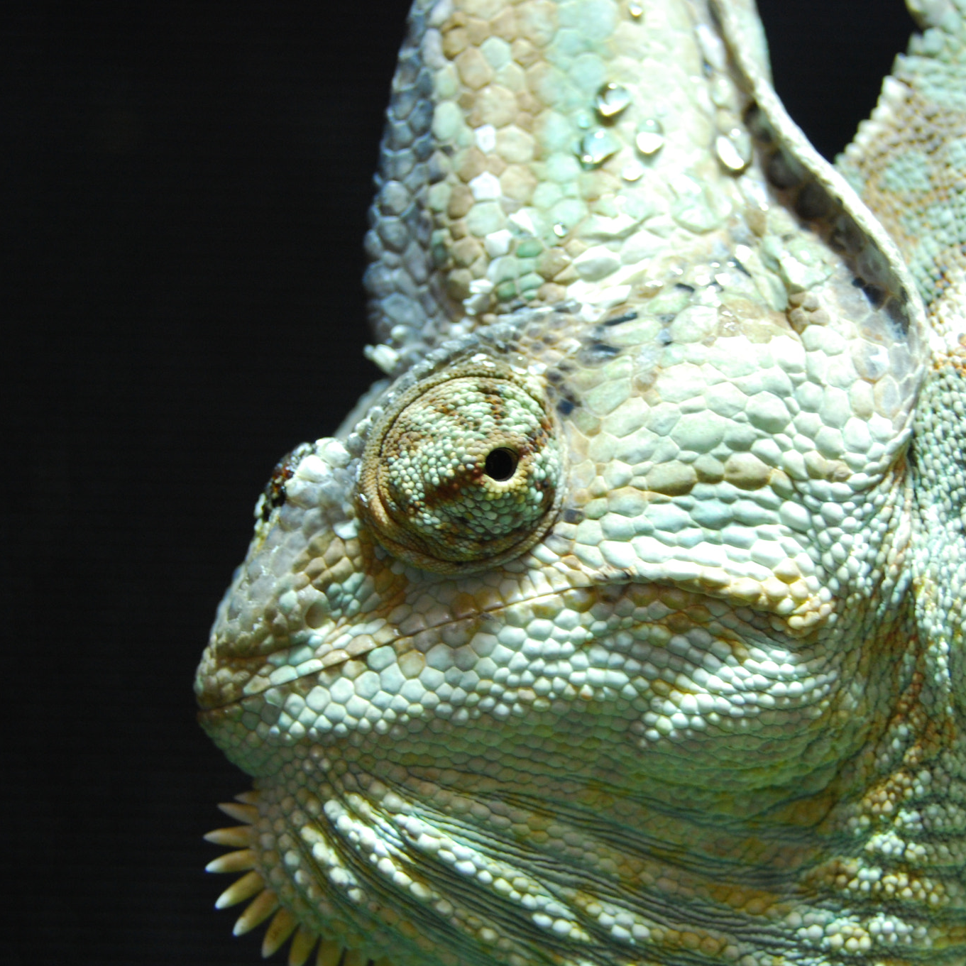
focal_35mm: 106
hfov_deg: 16.5
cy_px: 481
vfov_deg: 16.5
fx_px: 3335
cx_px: 583
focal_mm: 55
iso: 400
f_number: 5.6
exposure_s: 1/80
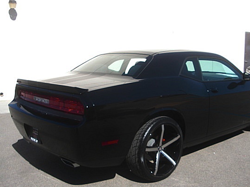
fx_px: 311
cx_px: 148
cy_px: 111
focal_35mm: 43
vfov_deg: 33.5
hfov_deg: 43.7
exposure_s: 1/640
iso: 50
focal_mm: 6.3
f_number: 2.8
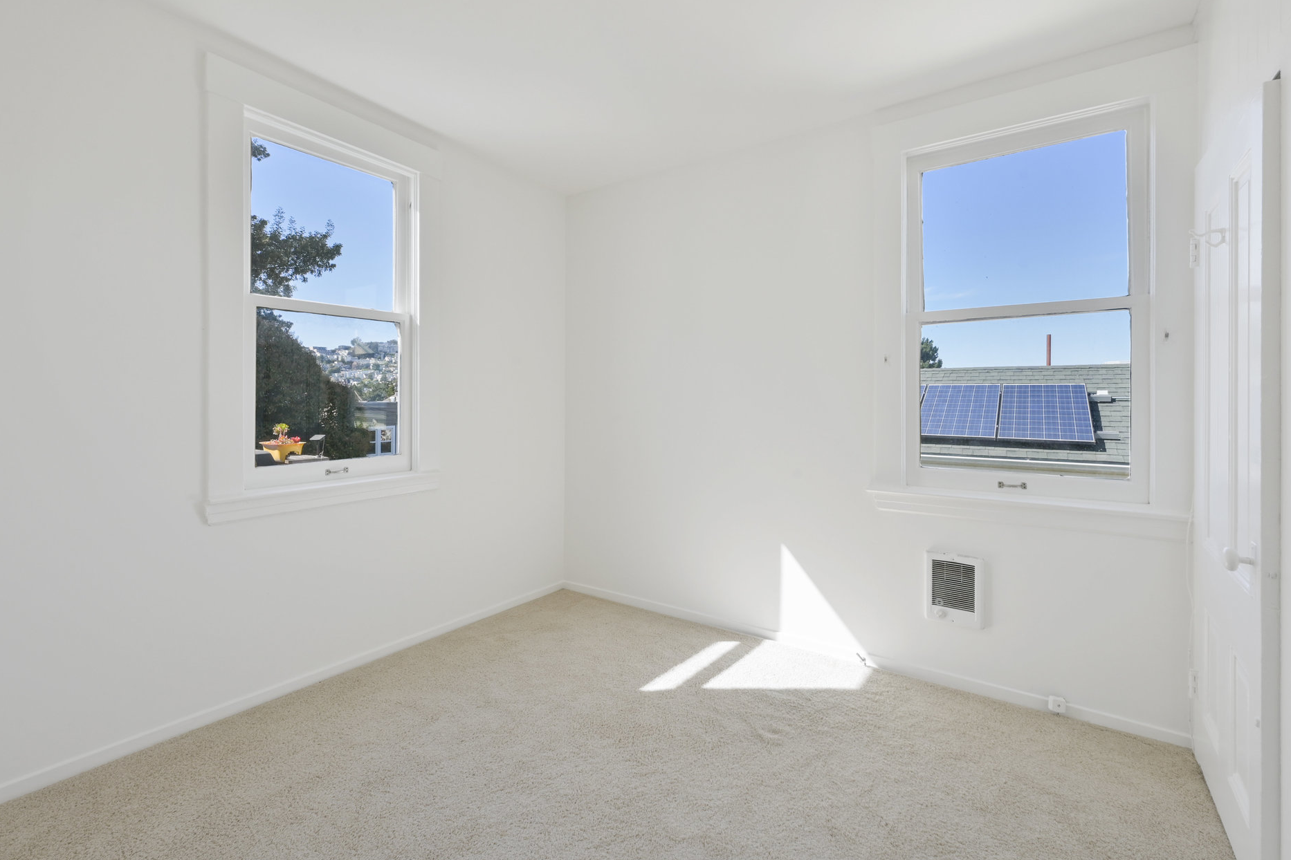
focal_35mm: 15
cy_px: 403
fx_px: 538
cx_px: 657
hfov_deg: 100.4
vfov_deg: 77.2
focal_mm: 14
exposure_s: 1/160
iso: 400
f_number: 11
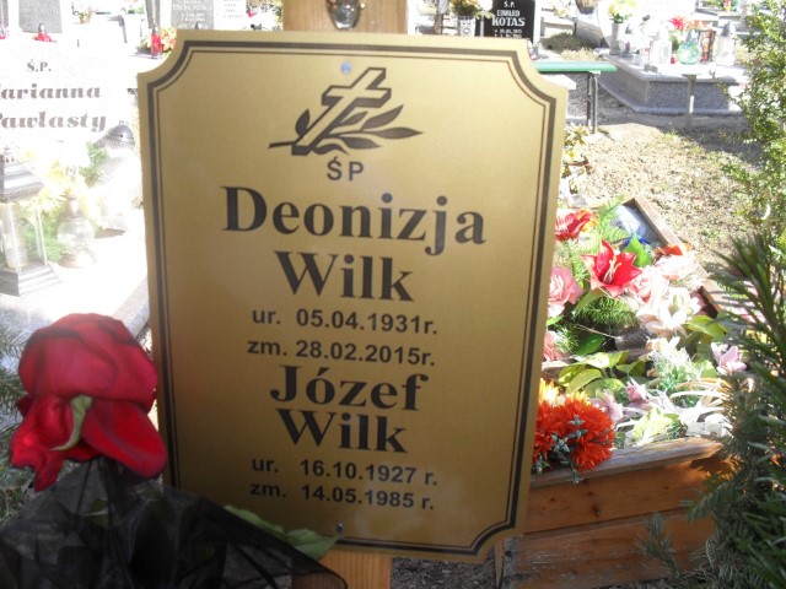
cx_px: 393
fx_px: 795
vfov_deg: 40.7
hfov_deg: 52.6
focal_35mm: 35
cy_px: 294
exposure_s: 1/180
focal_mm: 6.3
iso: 100
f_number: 3.2
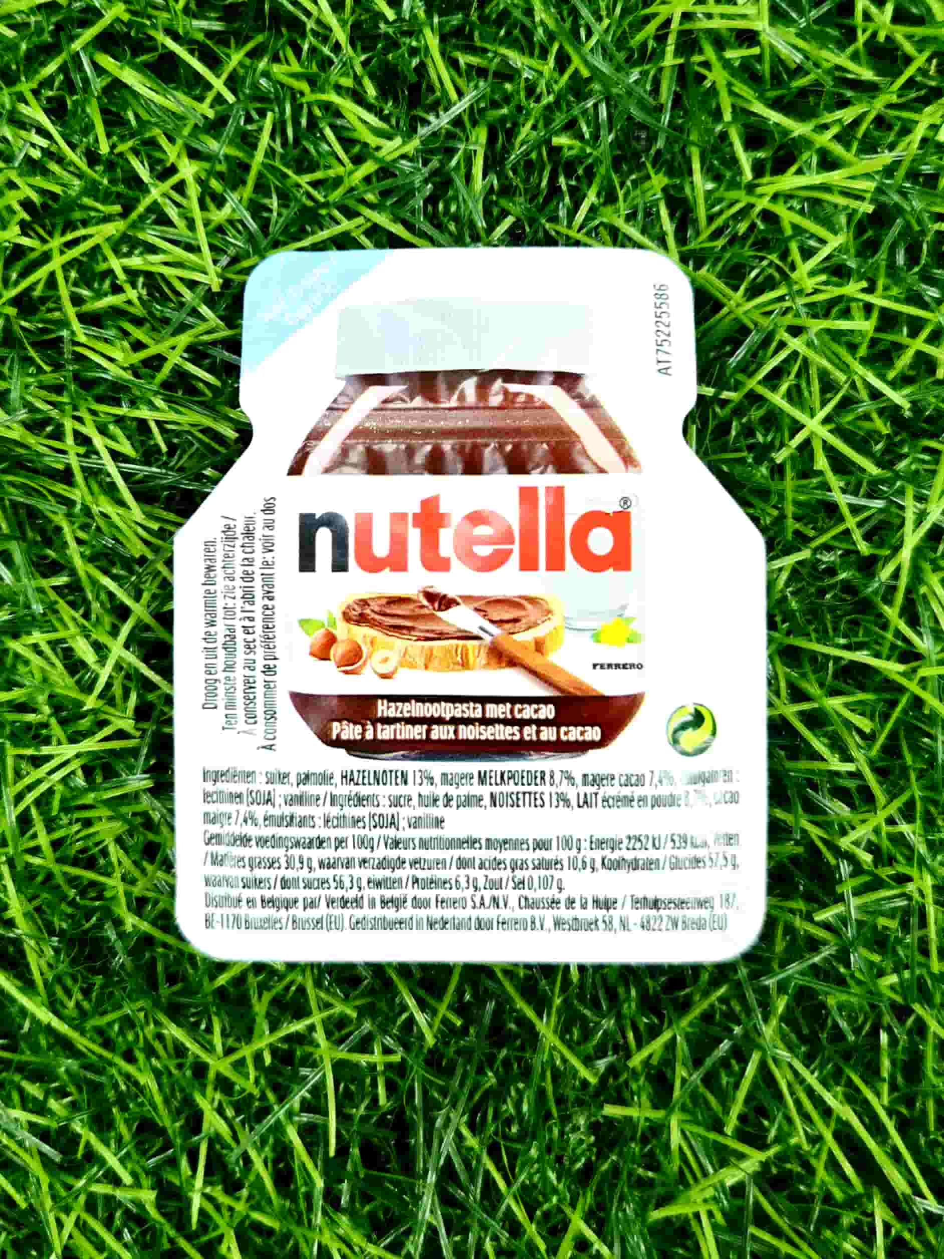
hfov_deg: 58.9
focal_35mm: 23
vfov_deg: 73.9
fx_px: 836
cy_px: 630
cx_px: 472
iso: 160
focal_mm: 5.4
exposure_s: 1/101
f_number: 1.8
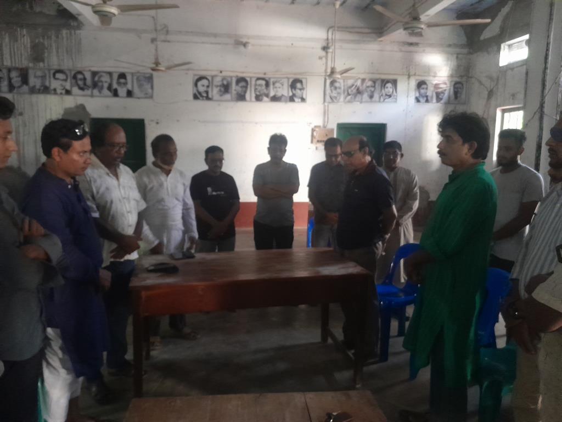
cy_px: 211
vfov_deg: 51.4
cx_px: 281
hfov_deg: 65.3
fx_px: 438
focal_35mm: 27
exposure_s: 1/25
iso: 800
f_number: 1.8
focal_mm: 4
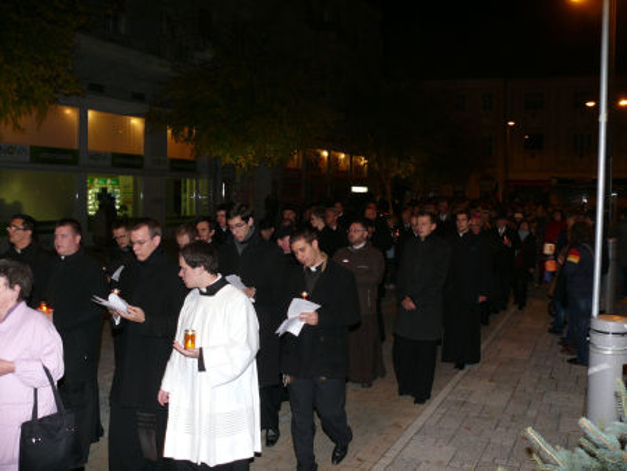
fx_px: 634
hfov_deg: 52.6
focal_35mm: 35
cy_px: 236
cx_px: 314
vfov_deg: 40.7
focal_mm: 7.4
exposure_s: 1/30
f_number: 2.8
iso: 100
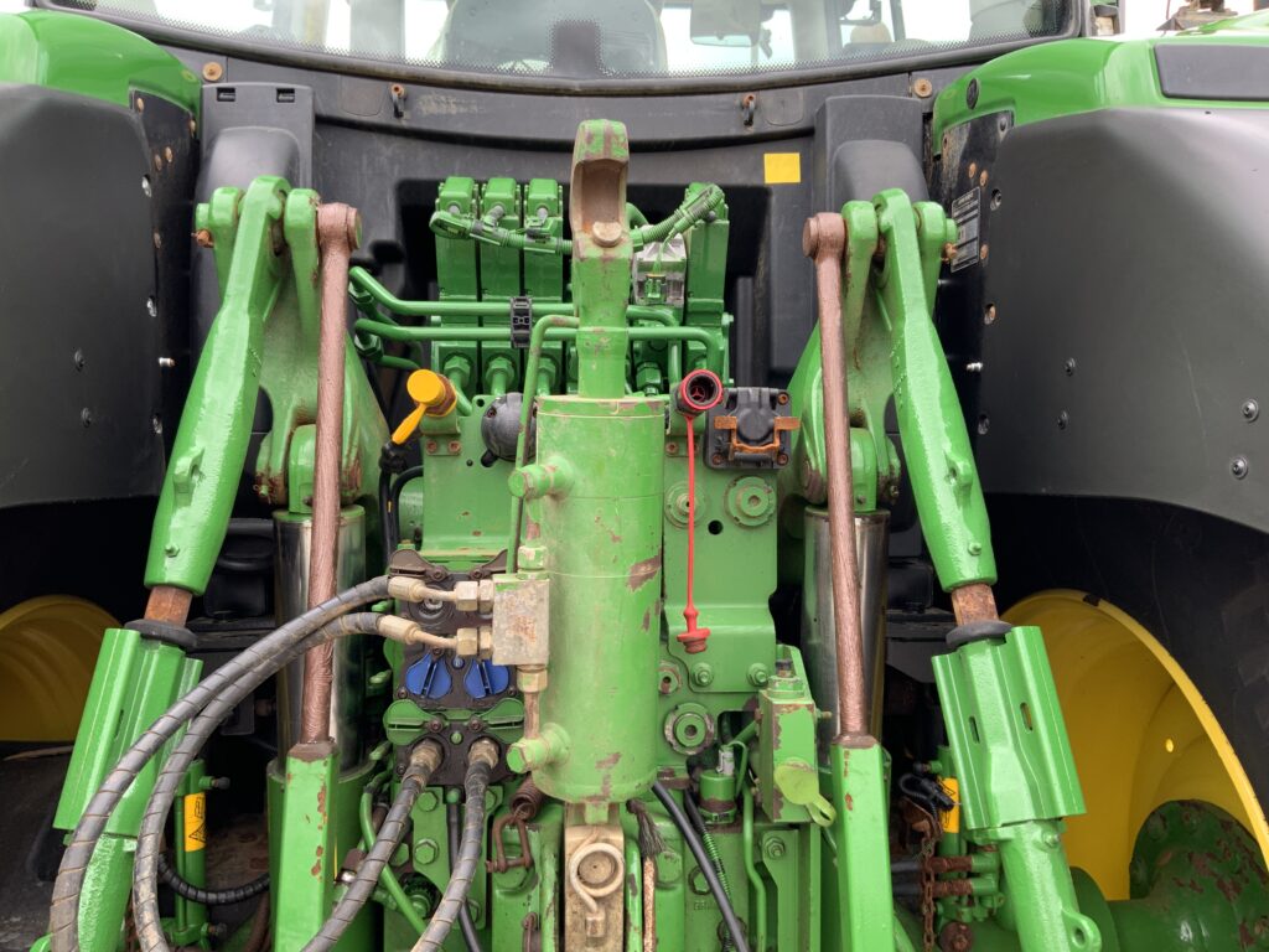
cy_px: 476
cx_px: 634
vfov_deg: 48.2
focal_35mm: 29
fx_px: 1063
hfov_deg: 61.7
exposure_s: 1/122
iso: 20
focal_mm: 3
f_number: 1.8
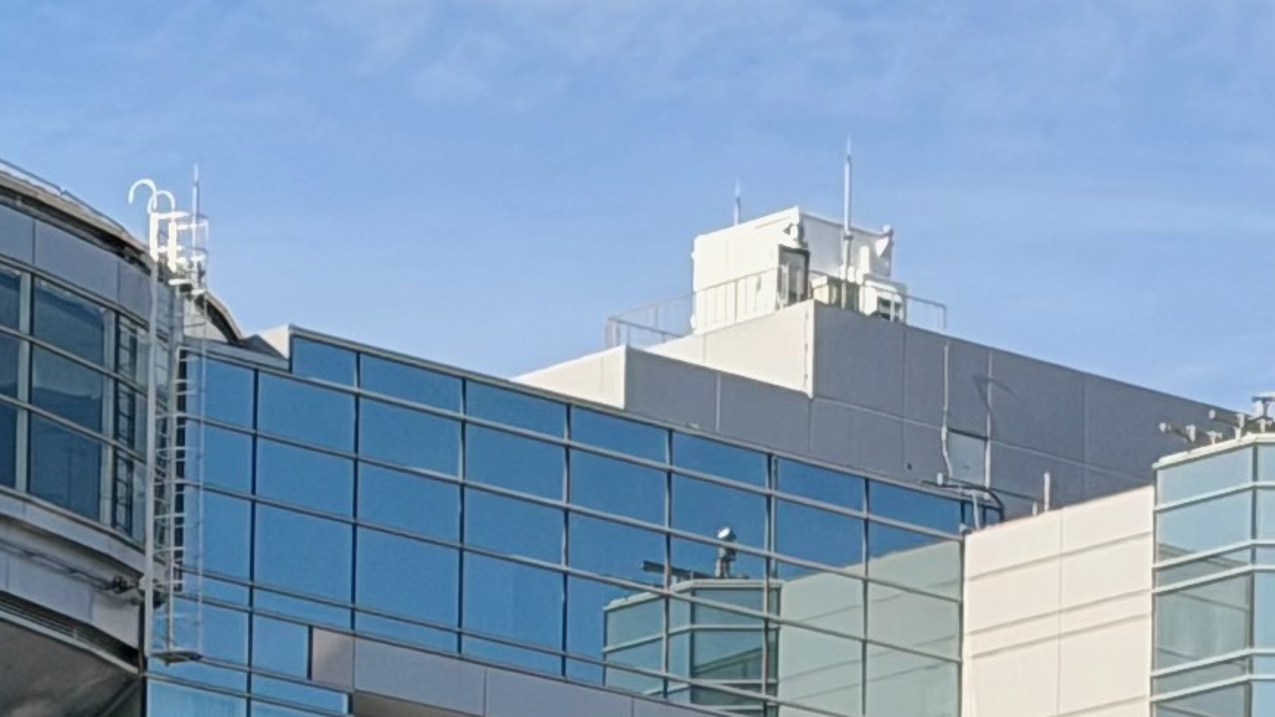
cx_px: 867
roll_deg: -1.0
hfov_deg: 8.9
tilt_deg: +4.0
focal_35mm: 243
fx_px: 8214
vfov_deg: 4.8
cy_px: 1873
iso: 64
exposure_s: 1/3096
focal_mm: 6.76
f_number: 1.78
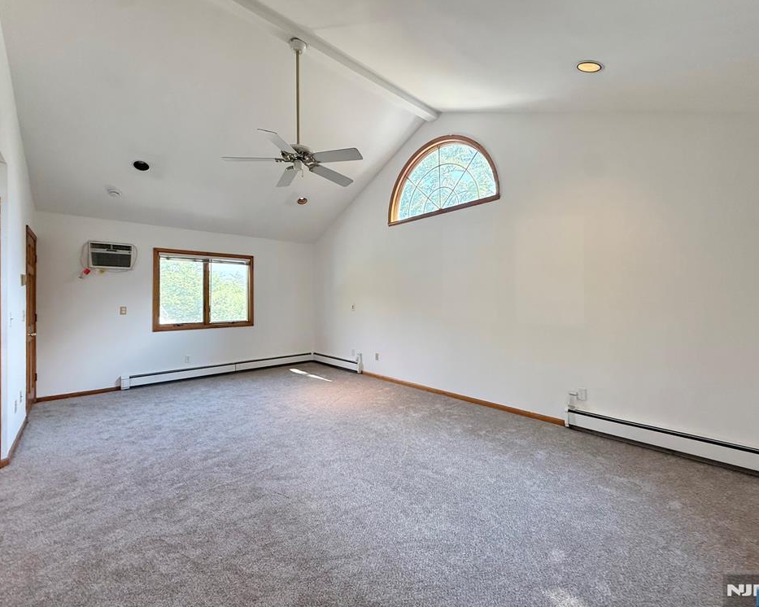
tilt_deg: +0.6
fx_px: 337
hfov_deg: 96.8
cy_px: 297
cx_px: 389
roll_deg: +0.5
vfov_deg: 84.0
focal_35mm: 15
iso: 160
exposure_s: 1/120
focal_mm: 2.22
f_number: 2.2
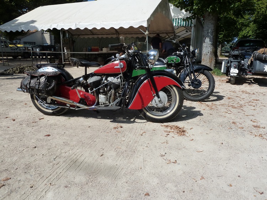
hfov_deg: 69.4
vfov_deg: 54.9
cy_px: 100
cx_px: 134
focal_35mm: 25
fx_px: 193
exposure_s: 1/500
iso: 125
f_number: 5.6
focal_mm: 4.1
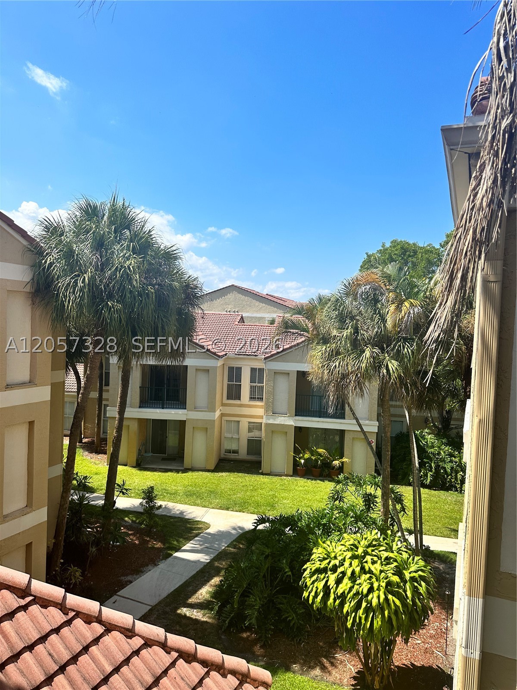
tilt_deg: -1.9
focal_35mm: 24
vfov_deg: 71.6
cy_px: 345
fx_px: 478
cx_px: 258
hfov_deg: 56.8
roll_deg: -2.6
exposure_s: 1/4184
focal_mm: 6.86
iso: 80
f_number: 1.78
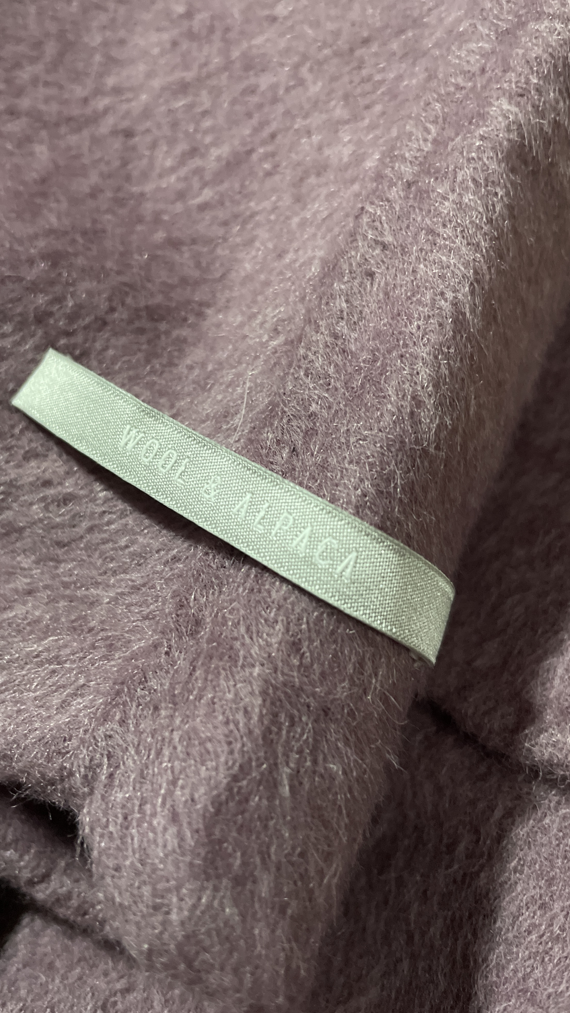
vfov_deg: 66.1
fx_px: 779
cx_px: 233
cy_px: 500
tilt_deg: -64.4
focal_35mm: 29
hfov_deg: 40.0
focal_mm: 4.2
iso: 500
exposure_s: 1/25
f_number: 1.6
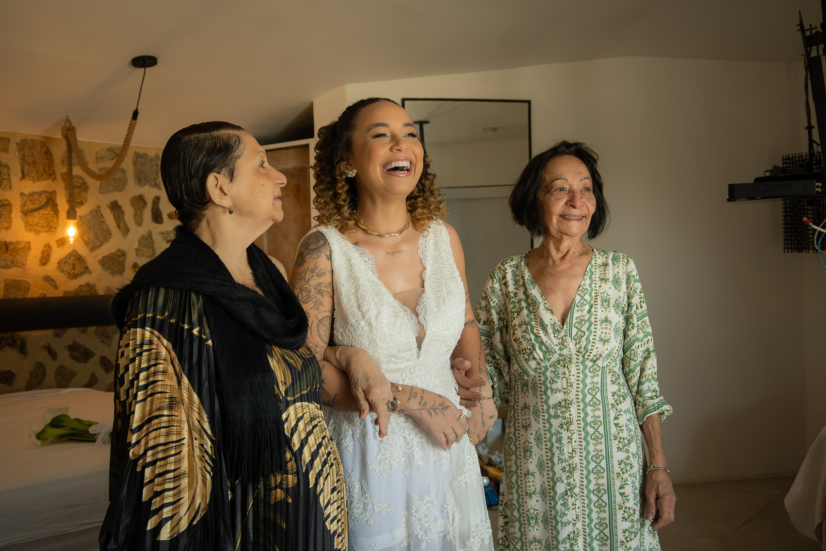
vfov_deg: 35.1
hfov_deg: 50.7
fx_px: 872
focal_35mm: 38
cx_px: 406
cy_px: 262
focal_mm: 24
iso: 1000
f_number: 4.2
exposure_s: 1/320
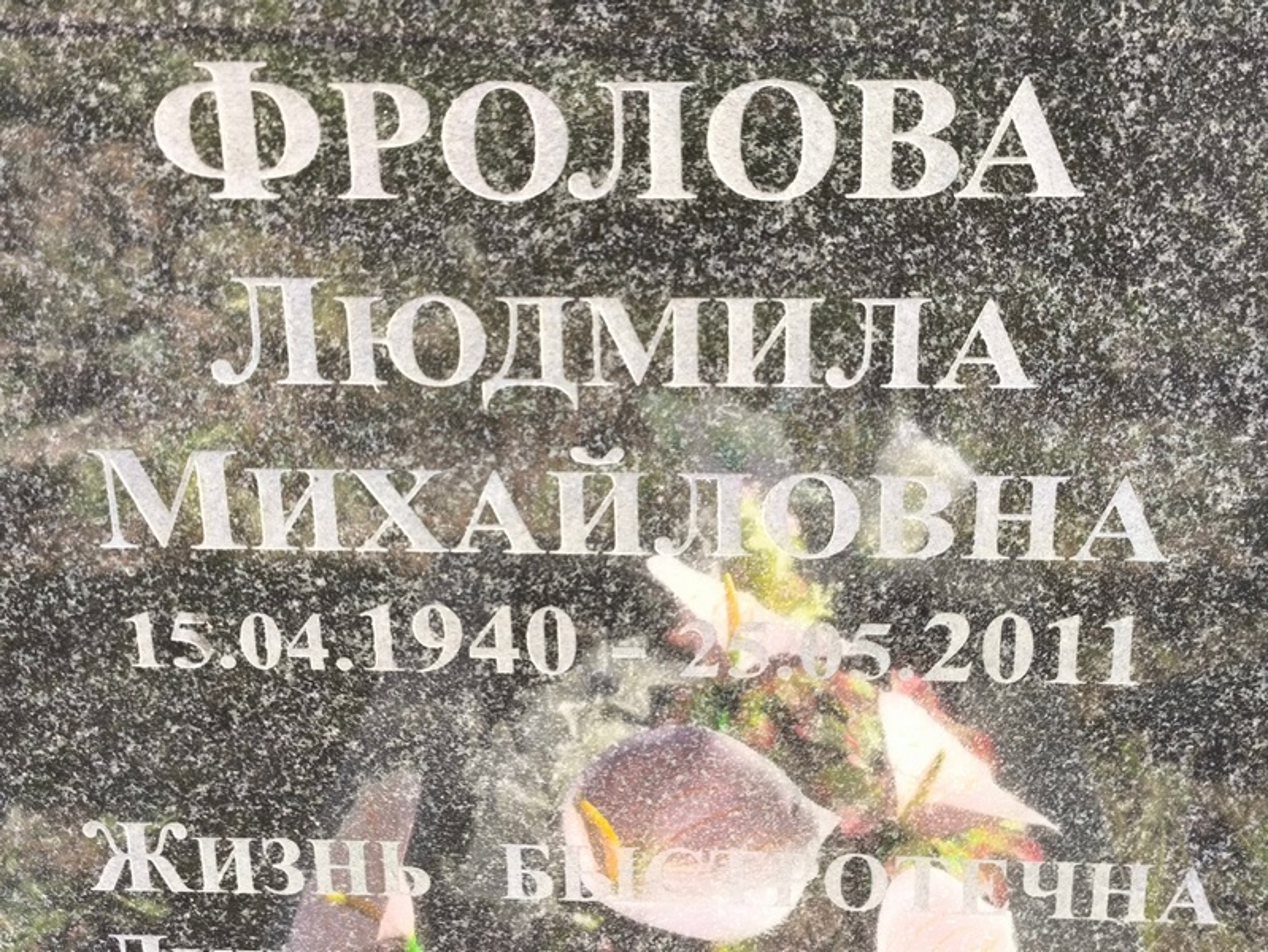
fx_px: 1832
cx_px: 634
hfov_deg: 38.2
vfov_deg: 29.1
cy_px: 476
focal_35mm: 50
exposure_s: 1/120
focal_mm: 4.71
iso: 100
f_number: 1.7
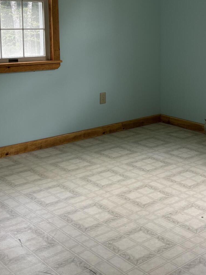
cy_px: 67
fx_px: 413
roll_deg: -0.2
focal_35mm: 52
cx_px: 164
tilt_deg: -5.6
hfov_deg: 27.5
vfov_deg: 35.9
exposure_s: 1/121
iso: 100
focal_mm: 5.96
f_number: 1.6
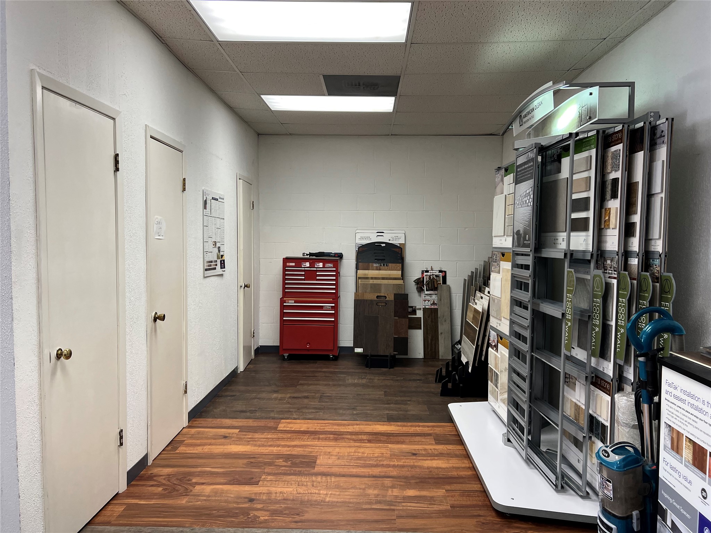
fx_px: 534
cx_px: 356
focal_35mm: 26
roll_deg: -0.9
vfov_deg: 53.1
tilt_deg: -3.7
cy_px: 266
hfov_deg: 67.3
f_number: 1.5
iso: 80
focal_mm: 5.7
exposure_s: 1/120
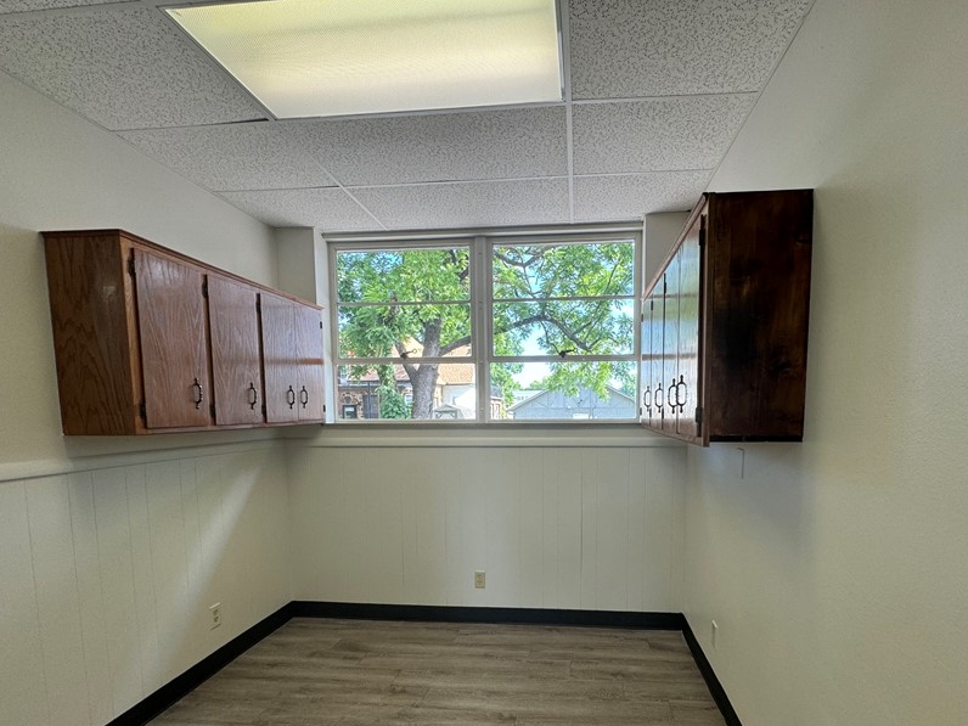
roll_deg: +0.6
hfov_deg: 87.4
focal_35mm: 18
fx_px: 503
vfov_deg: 70.4
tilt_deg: -5.5
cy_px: 456
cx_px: 535
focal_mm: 2.22
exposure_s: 1/120
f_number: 2.2
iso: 64
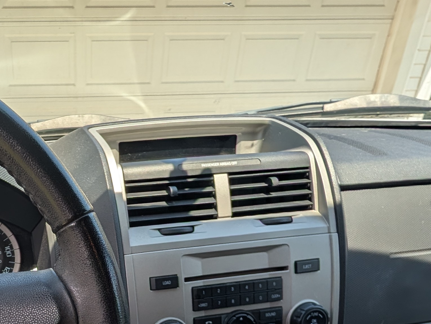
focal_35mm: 32
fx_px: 399
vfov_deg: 38.3
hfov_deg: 52.3
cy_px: 337
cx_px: 74
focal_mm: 2.02
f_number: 1.7
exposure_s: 1/900
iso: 48
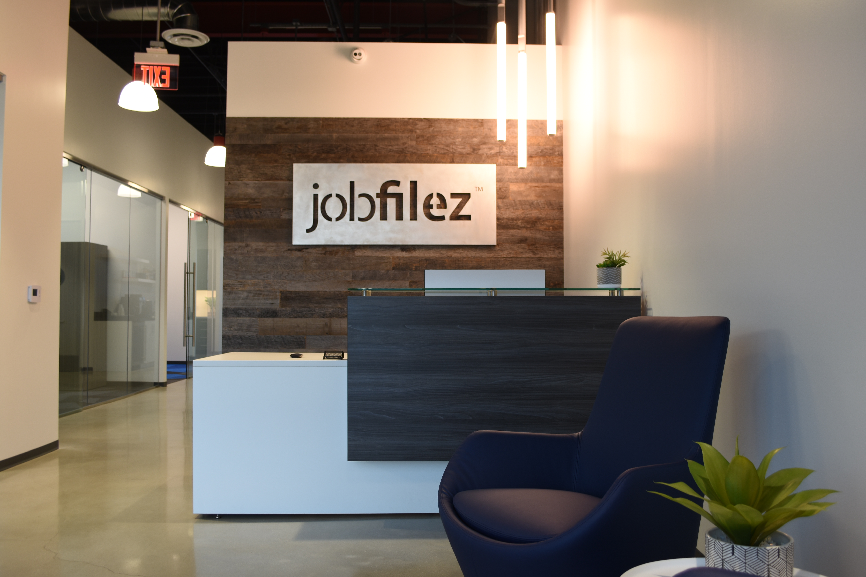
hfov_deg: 61.9
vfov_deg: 43.6
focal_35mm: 30
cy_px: 288
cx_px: 433
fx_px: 722
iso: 100
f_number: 5
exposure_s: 1/13
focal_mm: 20
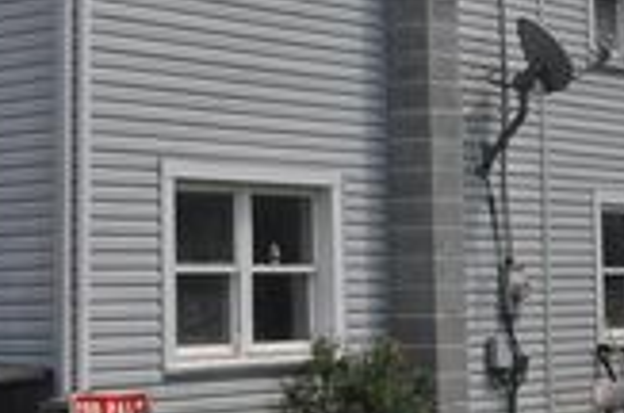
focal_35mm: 120
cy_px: 80
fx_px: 2076
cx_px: 165
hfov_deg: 17.0
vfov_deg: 11.3
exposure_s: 1/200
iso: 200
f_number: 13
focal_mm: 26
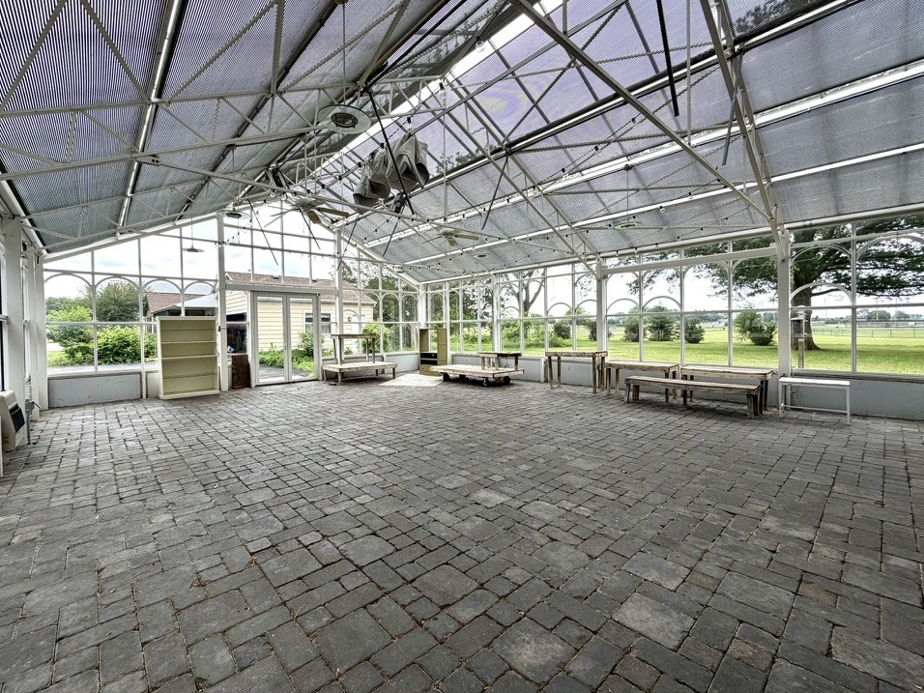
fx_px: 400
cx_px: 440
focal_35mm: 15
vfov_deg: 81.7
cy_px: 336
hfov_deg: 98.1
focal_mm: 2.22
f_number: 2.2
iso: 64
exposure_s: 1/419
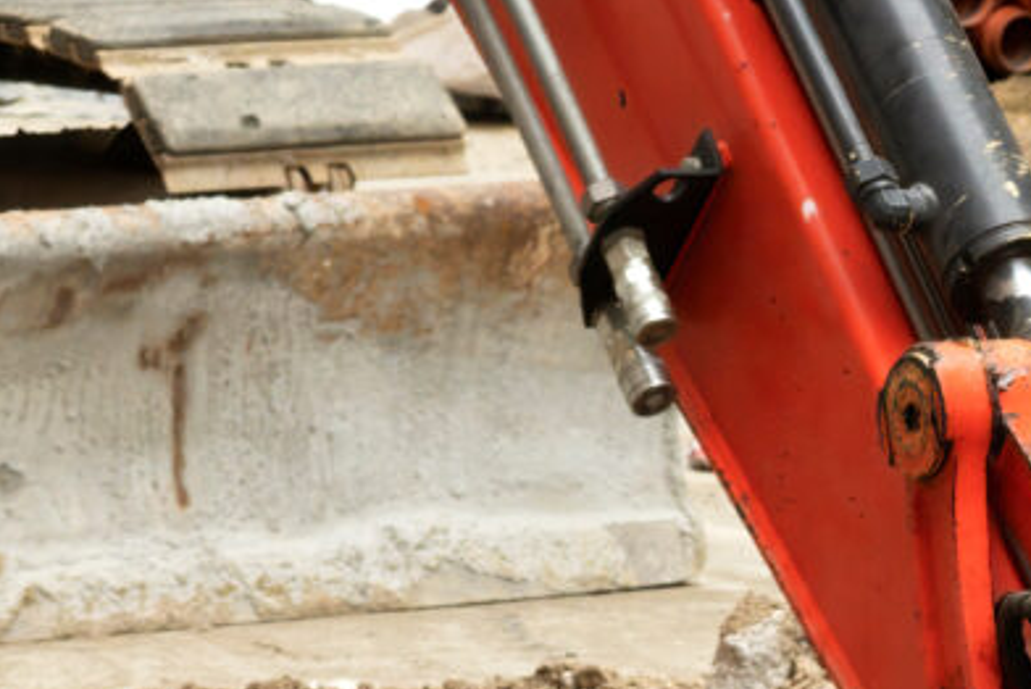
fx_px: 10289
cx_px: 229
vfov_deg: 3.8
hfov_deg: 5.7
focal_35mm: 359
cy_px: 1628
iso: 800
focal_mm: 55
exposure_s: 1/200
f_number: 8
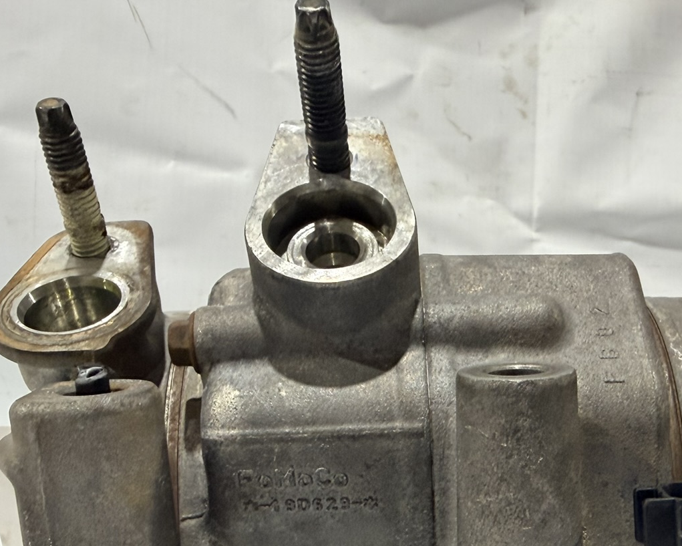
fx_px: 949
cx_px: 508
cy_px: 465
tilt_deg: -9.6
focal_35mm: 47
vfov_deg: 31.0
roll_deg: -1.6
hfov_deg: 38.6
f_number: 2.2
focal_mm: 2.22
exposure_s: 1/60
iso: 250
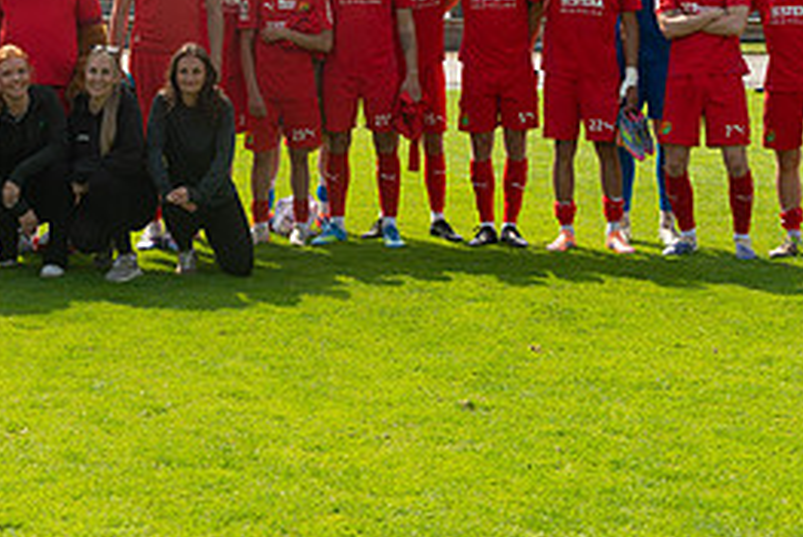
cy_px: 29
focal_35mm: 97
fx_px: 2166
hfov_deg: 20.4
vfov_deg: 14.0
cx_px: 21
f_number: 5
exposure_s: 1/800
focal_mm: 44
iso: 280
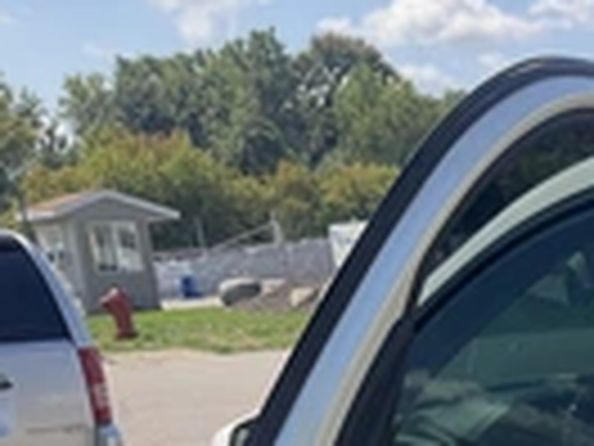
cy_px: 635
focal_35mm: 88
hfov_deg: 19.7
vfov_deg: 15.7
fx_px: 1510
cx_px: 855
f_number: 1.8
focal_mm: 3
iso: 25
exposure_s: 1/912
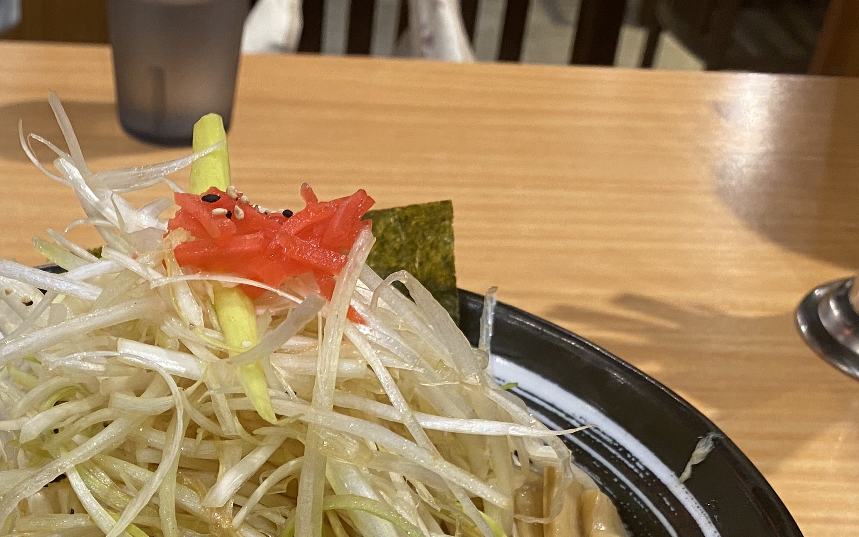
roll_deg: -2.0
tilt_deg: -44.2
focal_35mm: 55
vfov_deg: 21.9
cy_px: 635
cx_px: 222
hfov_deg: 36.1
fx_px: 1288
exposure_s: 1/60
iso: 125
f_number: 1.8
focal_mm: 4.25
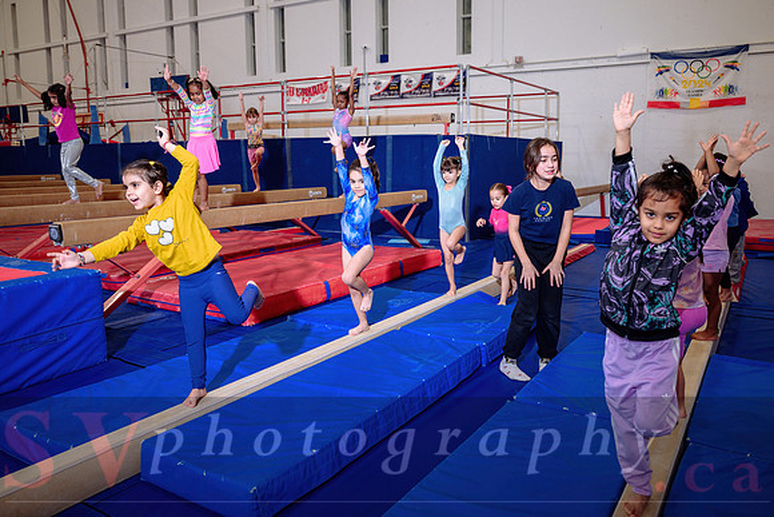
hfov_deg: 65.8
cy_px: 219
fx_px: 596
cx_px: 429
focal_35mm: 28
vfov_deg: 46.7
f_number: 3.5
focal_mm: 24
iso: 800
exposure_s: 1/250
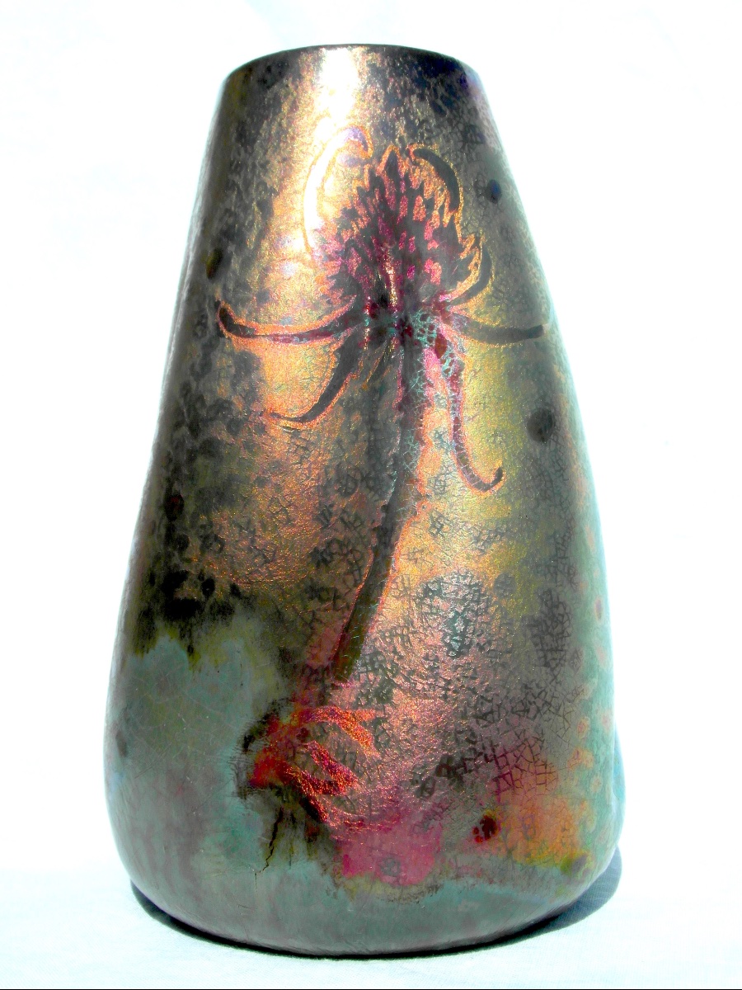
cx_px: 371
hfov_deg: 35.1
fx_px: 1172
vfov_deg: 45.8
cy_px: 495
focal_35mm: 41
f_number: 5.8
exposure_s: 1/750
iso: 80
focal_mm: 6.8
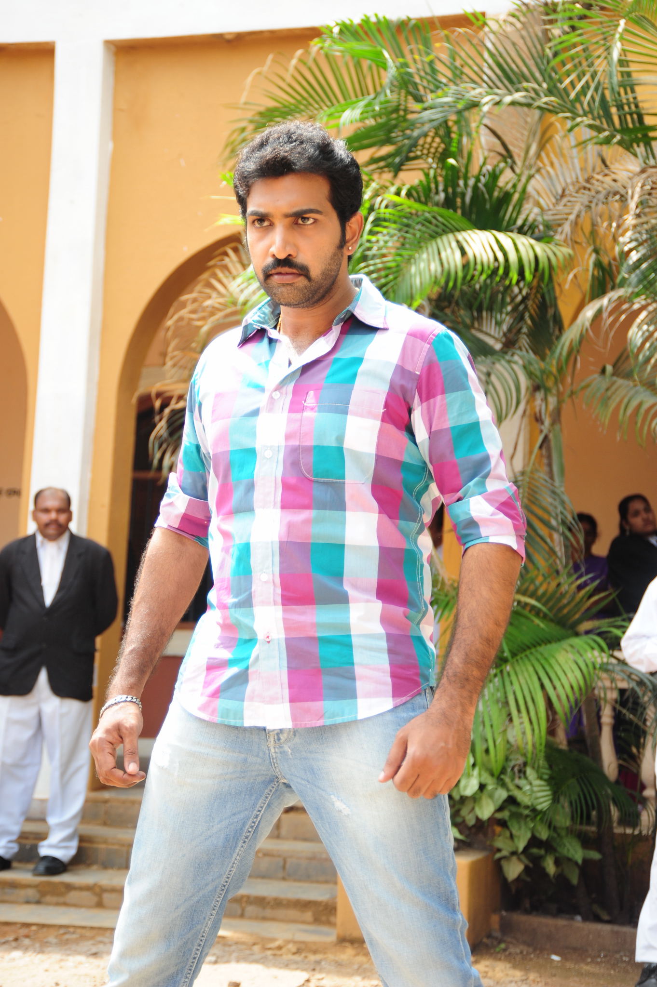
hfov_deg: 20.9
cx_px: 328
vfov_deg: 31.0
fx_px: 1782
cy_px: 494
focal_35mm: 65
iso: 500
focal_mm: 65
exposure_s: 1/320
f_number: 5
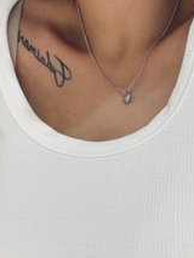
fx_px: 560
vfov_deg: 25.3
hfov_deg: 19.6
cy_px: 225
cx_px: 115
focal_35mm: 75
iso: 64
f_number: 1.9
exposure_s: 1/121
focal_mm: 2.71
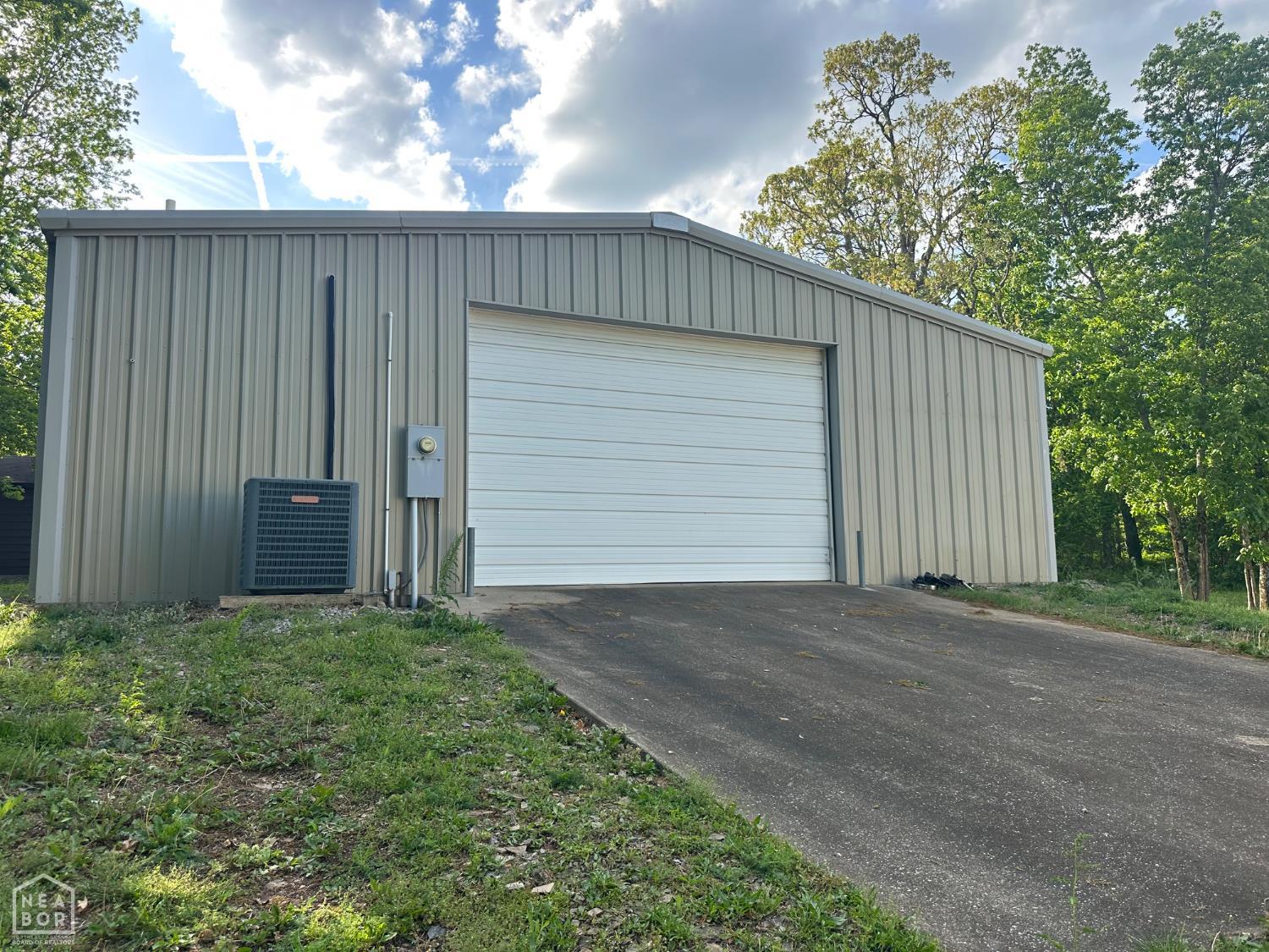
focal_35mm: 24
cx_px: 634
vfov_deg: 56.8
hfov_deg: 71.6
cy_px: 476
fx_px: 880
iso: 80
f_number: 1.78
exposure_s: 1/1374
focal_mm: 6.86
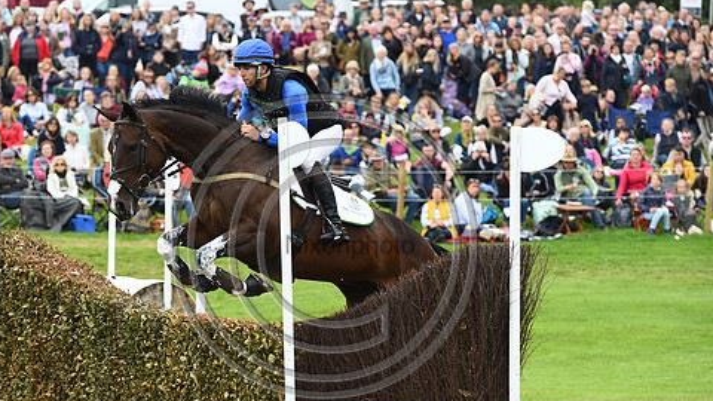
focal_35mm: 215
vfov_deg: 5.6
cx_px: 324
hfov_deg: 10.0
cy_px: 224
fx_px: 4065
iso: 1100
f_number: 5.6
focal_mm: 170
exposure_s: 1/1250
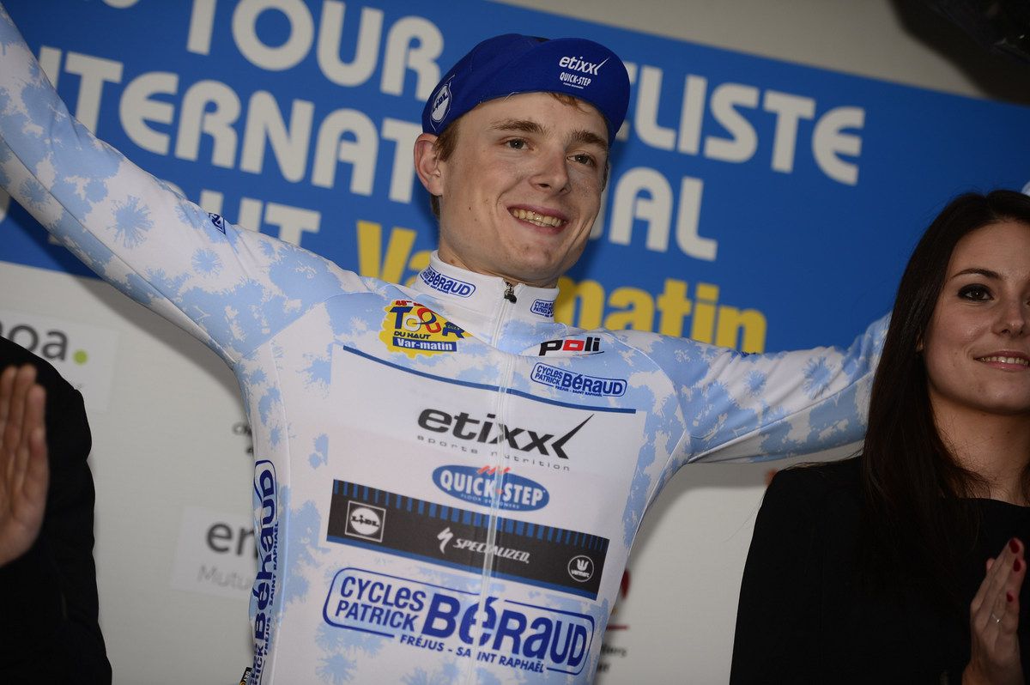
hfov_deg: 16.8
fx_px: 3488
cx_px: 515
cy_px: 342
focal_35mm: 122
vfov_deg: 11.2
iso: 200
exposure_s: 1/250
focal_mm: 122
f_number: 2.8
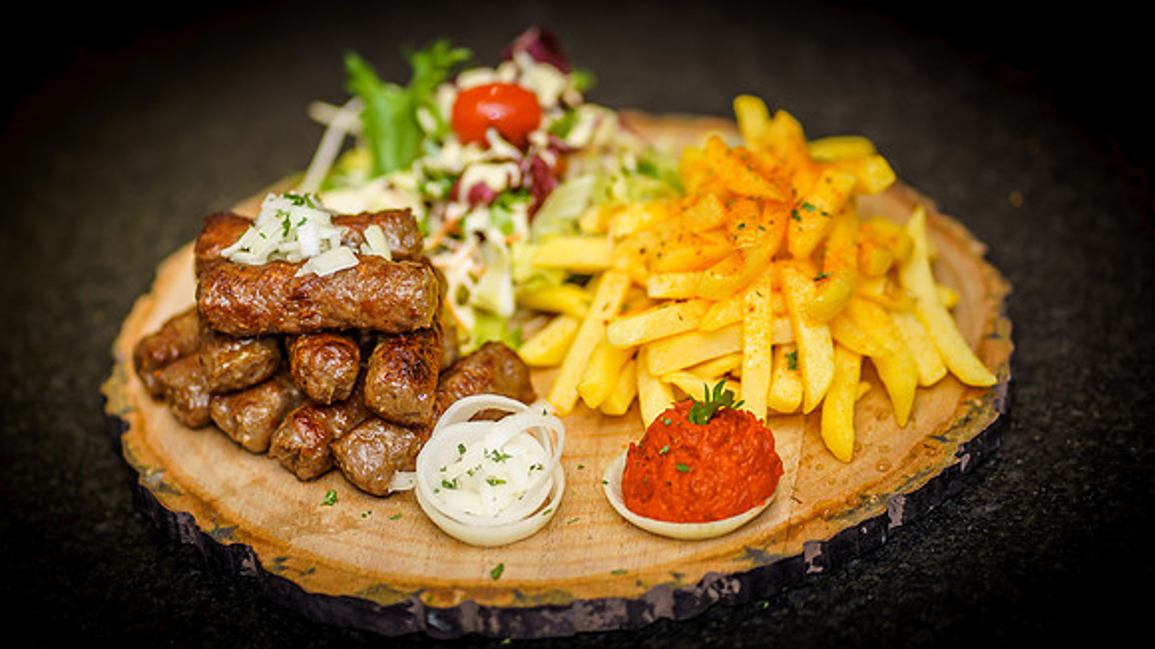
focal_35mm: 107
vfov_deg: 11.3
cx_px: 462
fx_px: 3271
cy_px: 313
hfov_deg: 20.0
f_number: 1.8
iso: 100
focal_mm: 85
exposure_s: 1/80
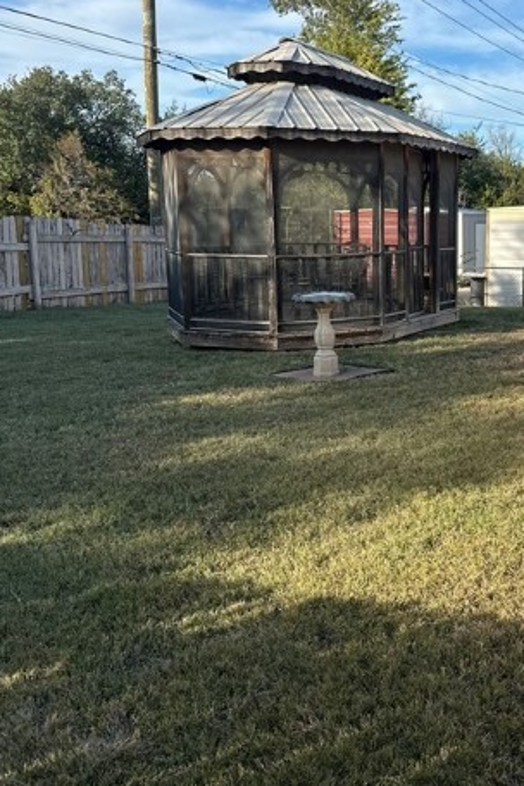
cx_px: 471
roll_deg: -0.2
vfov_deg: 46.4
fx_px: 917
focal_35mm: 42
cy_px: 362
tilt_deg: -7.0
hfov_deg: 30.5
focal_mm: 6.86
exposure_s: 1/2732
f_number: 1.78
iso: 80
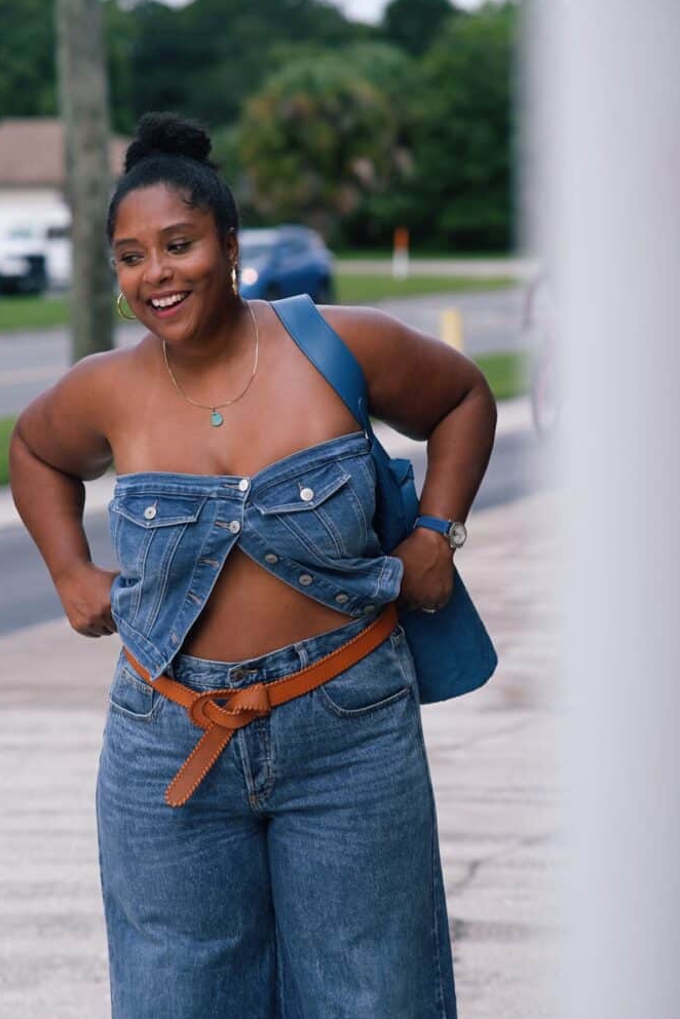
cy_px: 508
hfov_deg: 10.6
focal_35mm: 129
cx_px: 338
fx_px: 3652
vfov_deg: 15.9
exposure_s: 1/100
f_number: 3.2
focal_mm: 85
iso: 250
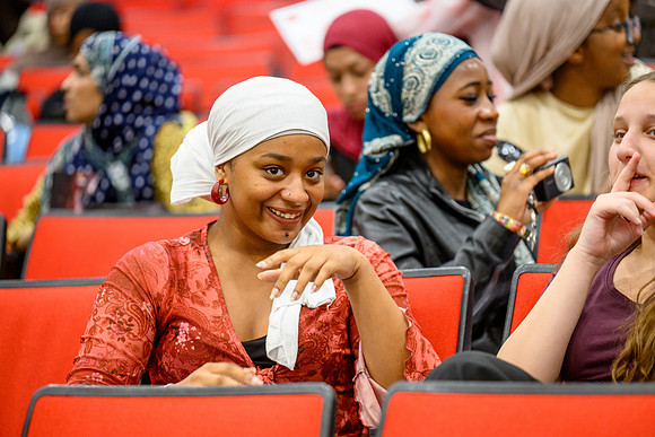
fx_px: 2784
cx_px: 328
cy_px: 218
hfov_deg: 13.4
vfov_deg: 9.0
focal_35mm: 153
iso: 4000
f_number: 2.8
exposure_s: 1/200
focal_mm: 150
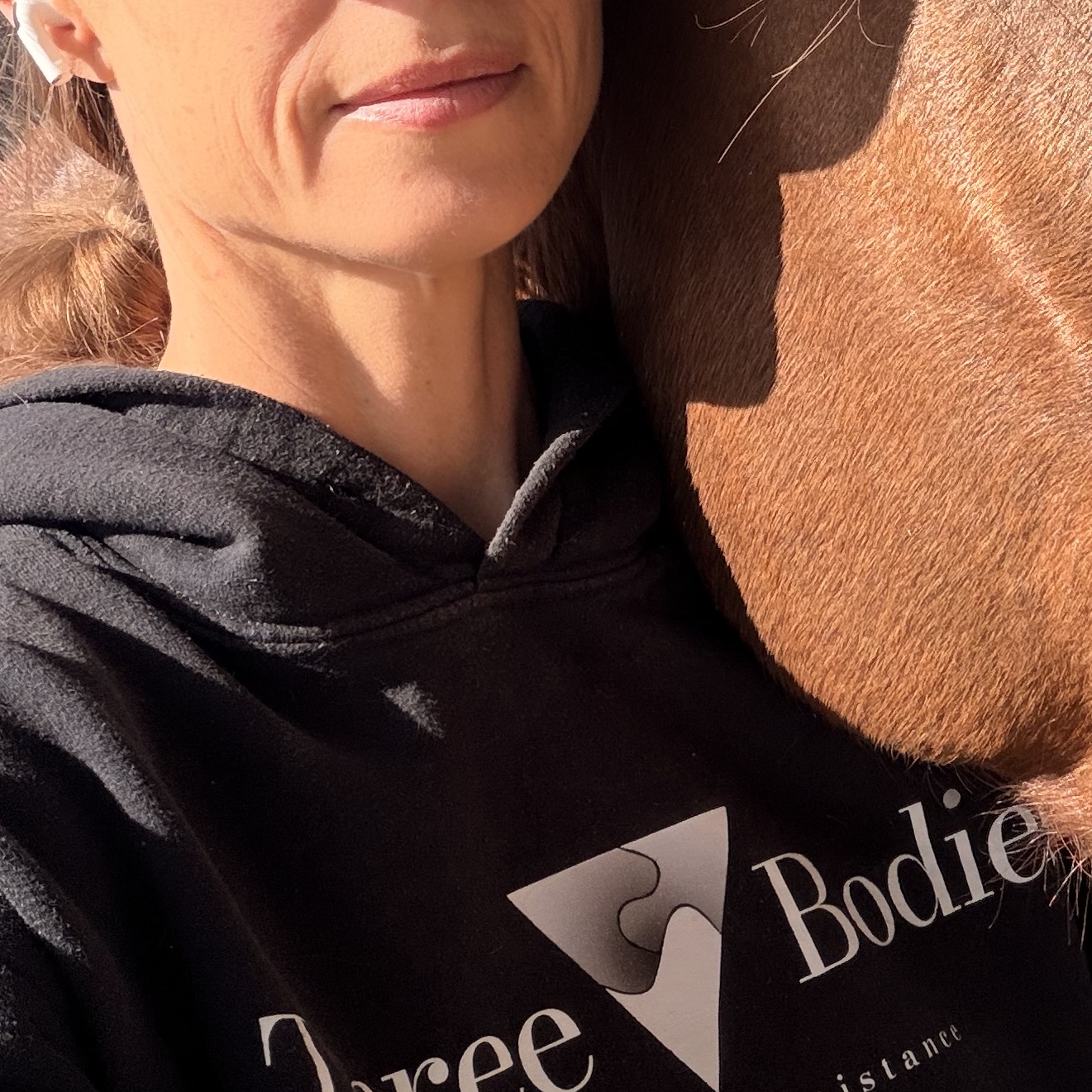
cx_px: 808
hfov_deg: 27.4
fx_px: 2213
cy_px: -43
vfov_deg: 26.0
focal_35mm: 62
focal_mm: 2.71
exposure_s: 1/904
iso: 32
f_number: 1.9
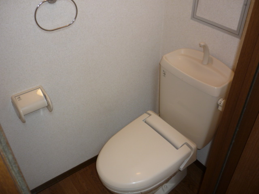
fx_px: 247
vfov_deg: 42.9
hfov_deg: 55.4
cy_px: 97
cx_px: 130
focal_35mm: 33
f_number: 2.8
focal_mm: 5.5
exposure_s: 1/30
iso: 100
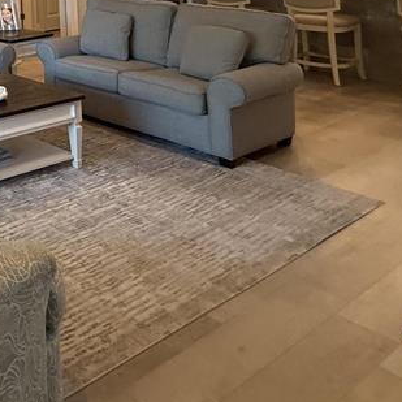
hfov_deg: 28.6
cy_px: -82
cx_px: -183
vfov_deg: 33.3
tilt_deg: +2.5
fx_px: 539
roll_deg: +1.9
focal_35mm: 41
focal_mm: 2.22
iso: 320
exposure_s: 1/60
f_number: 2.2
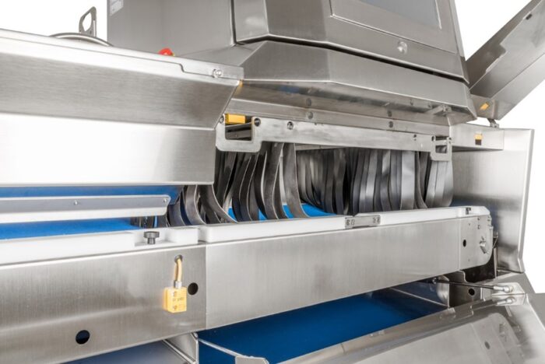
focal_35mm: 34
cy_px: 182
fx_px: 515
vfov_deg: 39.0
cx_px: 272
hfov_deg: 55.8
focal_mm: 34
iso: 100
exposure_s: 1/125
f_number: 13
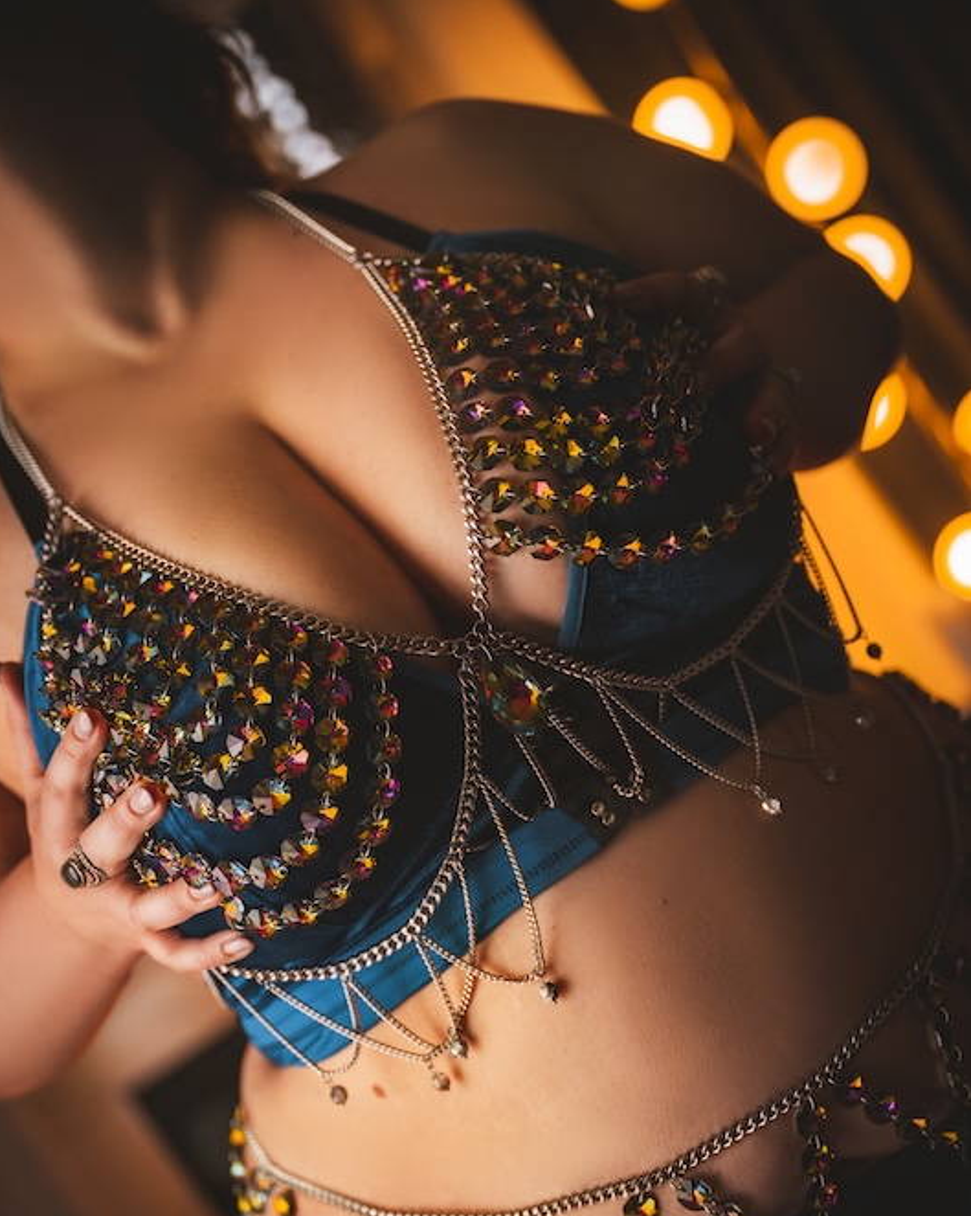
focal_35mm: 59
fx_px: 2121
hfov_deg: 25.8
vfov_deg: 31.9
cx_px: 484
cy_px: 720
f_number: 2.8
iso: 800
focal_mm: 52
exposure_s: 1/160
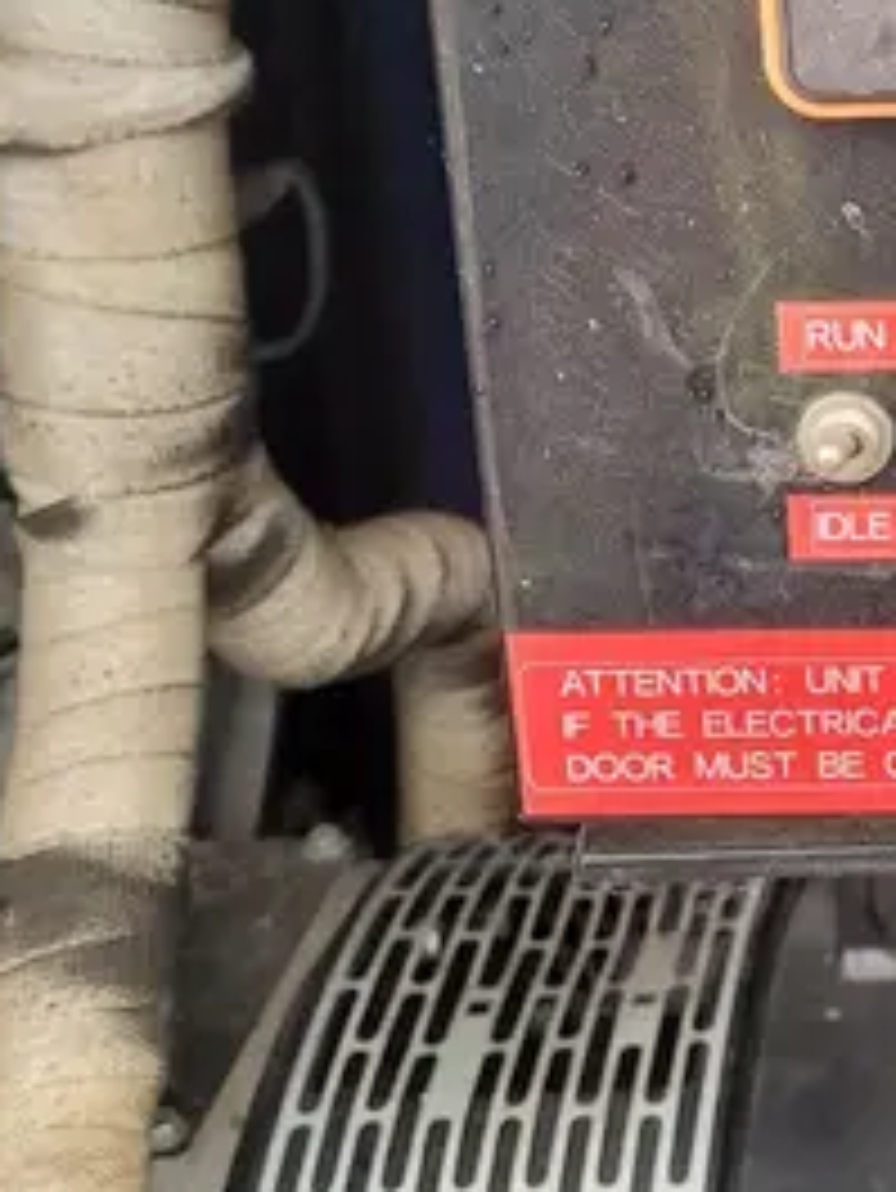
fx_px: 2483
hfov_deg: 18.8
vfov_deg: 26.2
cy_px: 133
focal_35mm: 72
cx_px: 1216
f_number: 1.8
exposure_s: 1/120
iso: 125
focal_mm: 5.4
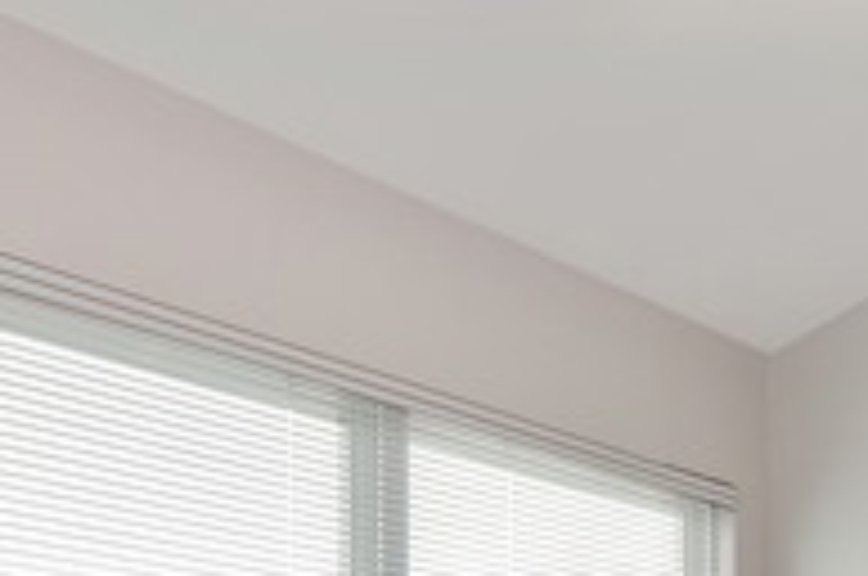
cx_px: 971
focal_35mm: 55
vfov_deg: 21.8
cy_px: 783
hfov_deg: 31.9
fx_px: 1316
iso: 200
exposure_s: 1/5
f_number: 8
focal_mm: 11
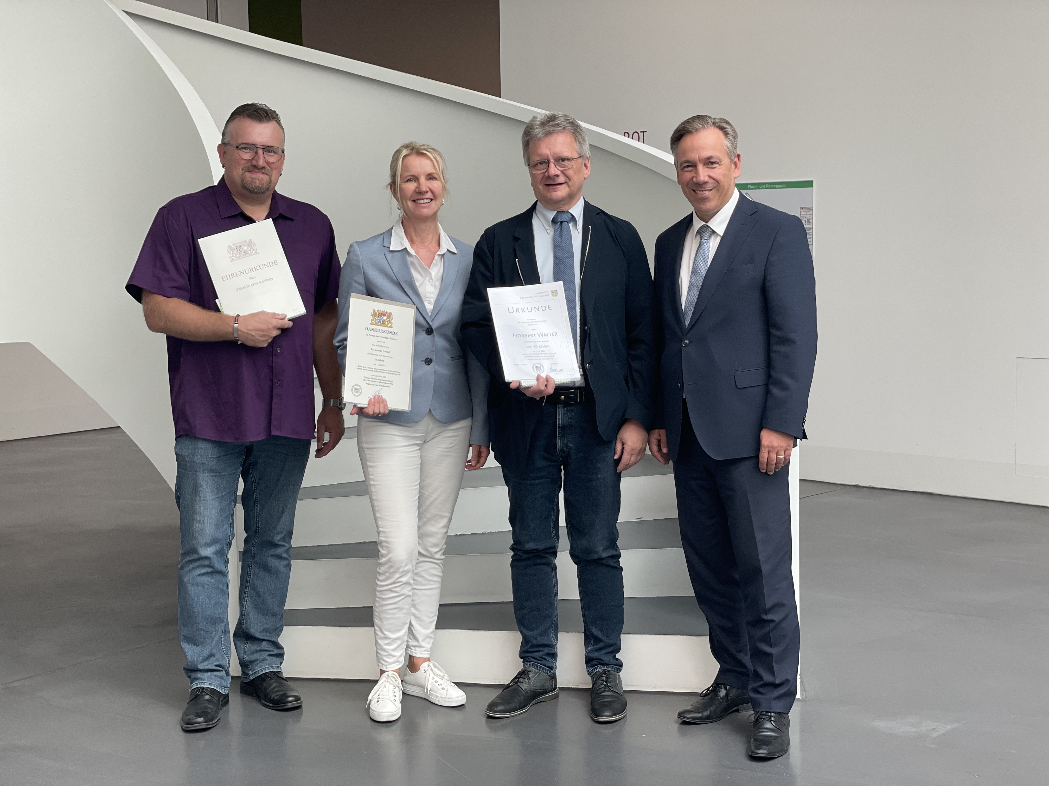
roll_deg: +0.5
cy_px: 393
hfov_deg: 36.8
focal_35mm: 52
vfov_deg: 28.0
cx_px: 524
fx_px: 1576
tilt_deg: -4.9
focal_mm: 6
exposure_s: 1/100
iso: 50
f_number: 2
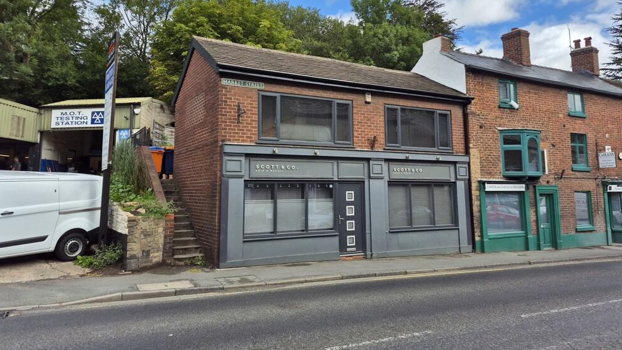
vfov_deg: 44.1
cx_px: 306
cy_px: 137
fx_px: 429
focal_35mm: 26
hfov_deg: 71.9
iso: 25
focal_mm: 5.4
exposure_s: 1/1112
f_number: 1.8
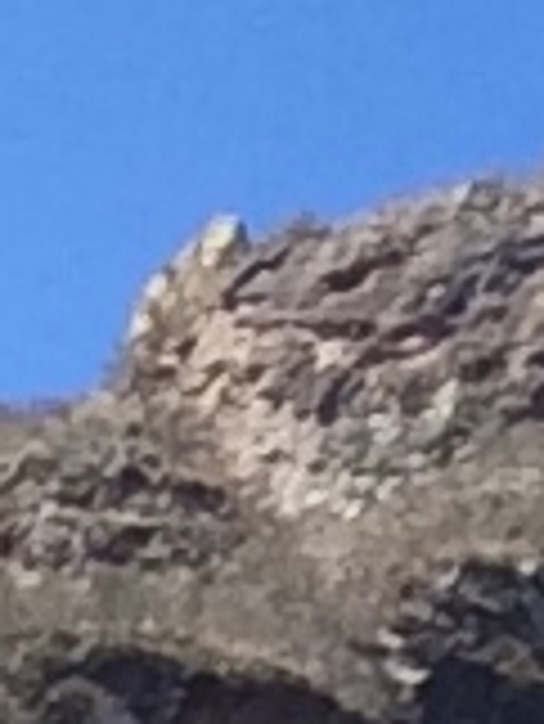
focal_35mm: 262
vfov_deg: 6.9
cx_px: 989
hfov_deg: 5.6
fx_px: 5483
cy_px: 2082
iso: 50
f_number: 2.4
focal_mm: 2.15
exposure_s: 1/654
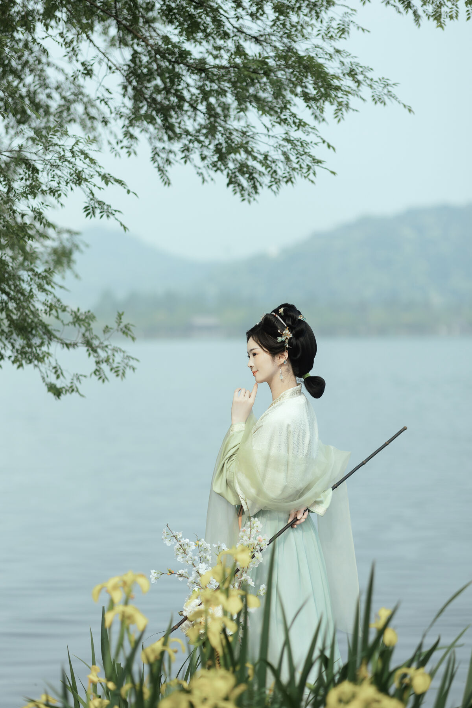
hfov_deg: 16.1
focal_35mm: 85
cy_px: 354
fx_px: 1672
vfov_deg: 23.9
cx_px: 236
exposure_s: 1/2500
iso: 100
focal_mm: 85
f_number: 2
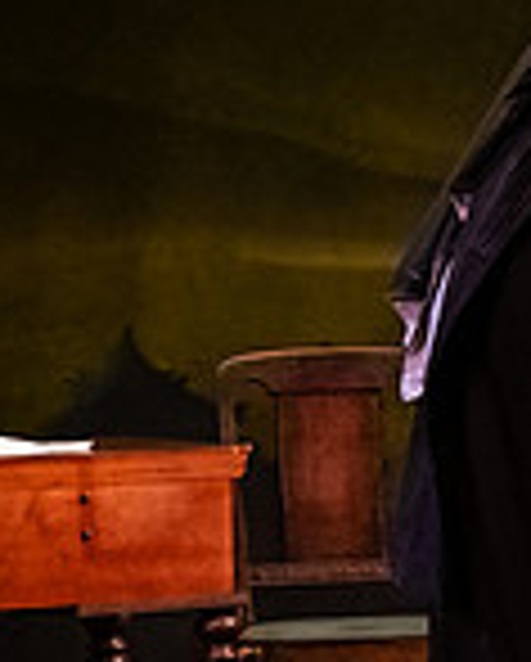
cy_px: 358
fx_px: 11625
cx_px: 850
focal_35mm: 593
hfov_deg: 2.6
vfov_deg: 3.3
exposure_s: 1/200
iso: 5000
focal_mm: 160
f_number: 2.8
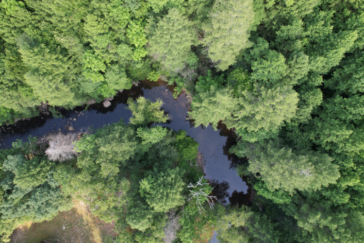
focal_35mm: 22
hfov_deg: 78.6
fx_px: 222
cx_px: 182
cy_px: 122
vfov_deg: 57.2
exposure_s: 1/15
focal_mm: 8.38
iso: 100
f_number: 2.8
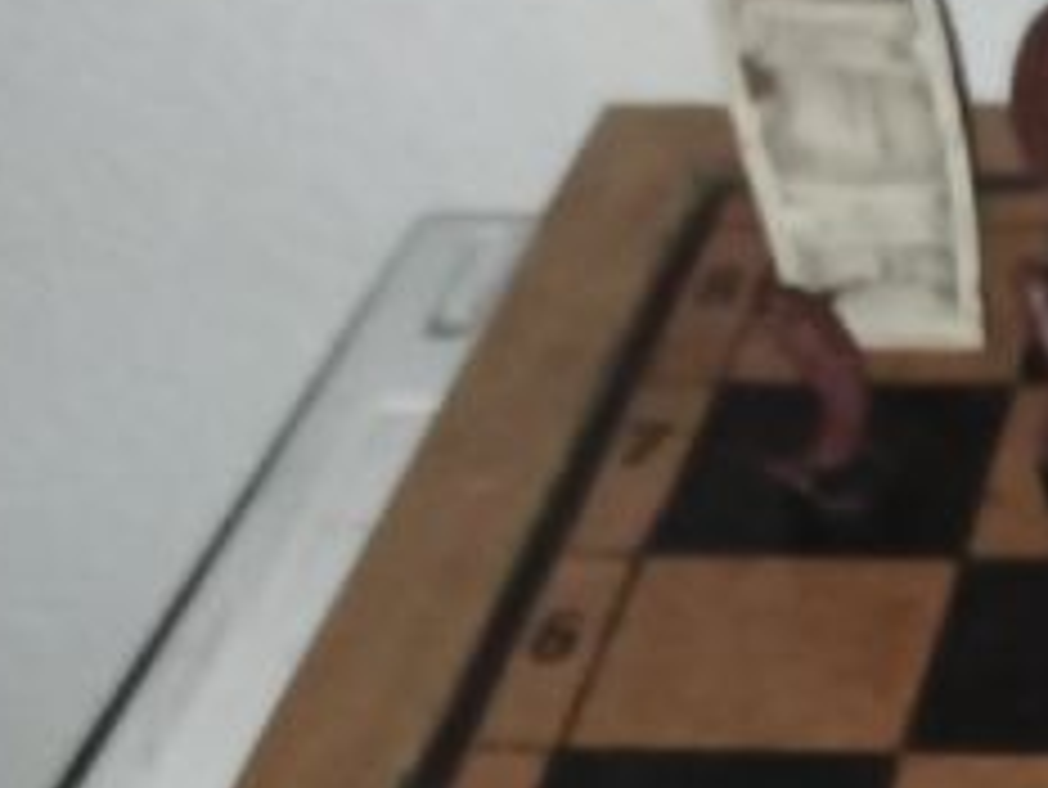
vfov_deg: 11.9
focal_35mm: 120
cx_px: 1826
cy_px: 1112
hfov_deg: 14.6
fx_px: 3635
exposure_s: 1/25
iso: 803
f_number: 1.79
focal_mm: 4.74
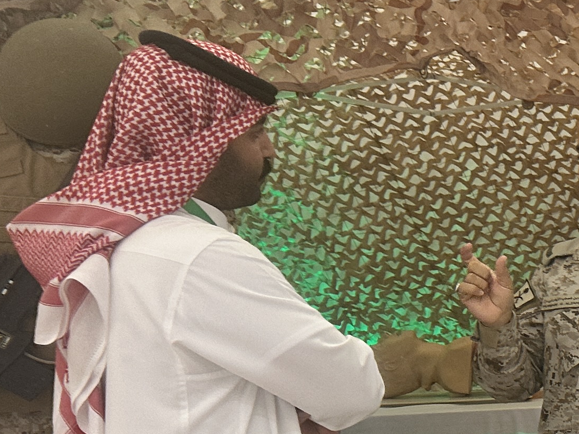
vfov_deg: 16.6
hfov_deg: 19.1
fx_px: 1472
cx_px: 903
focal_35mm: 88
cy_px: 386
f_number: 1.78
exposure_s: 1/60
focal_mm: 6.86
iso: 160
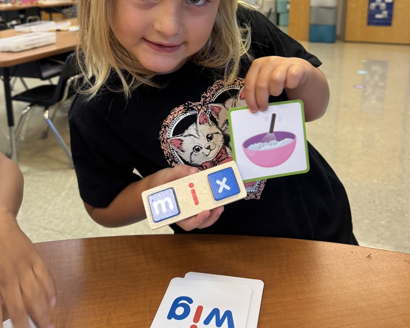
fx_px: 412
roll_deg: -0.4
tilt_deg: -12.4
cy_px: 61
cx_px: 210
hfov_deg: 52.9
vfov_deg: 41.3
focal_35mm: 34
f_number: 1.78
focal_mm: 6.76
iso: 200
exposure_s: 1/60
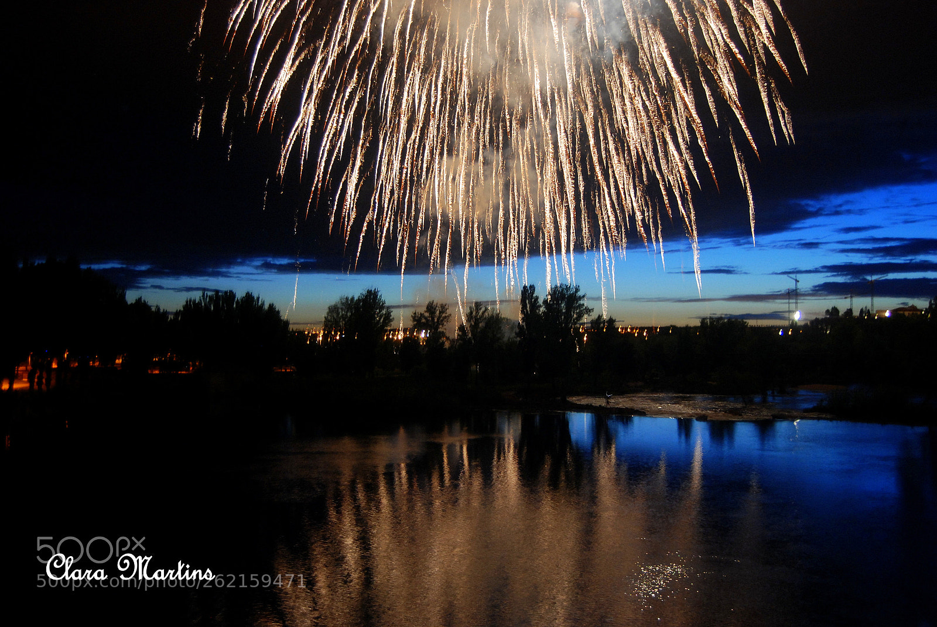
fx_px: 1016
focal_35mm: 39
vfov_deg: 34.3
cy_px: 314
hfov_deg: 49.5
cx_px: 468
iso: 450
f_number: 4
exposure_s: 1
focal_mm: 26
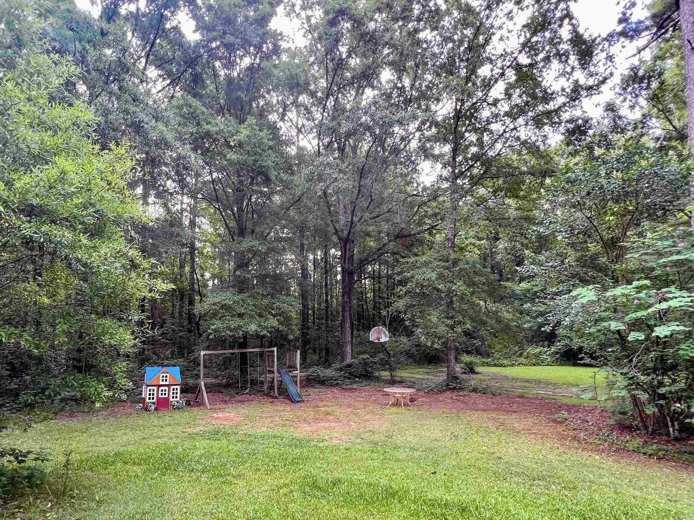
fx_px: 341
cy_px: 310
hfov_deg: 90.8
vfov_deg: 74.0
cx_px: 314
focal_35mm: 17
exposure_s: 1/100
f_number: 1.8
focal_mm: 1.57
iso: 64
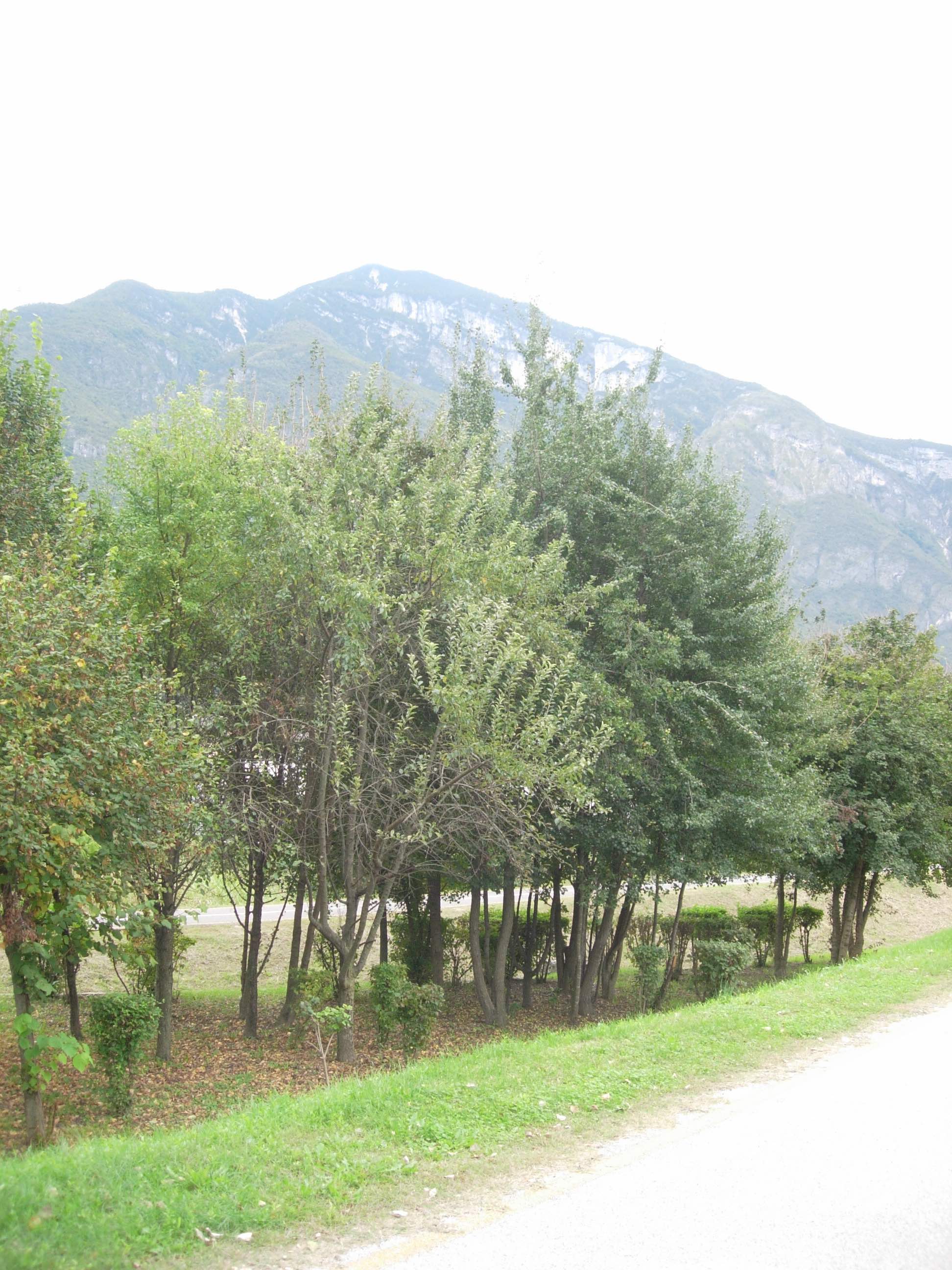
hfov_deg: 37.7
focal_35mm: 38
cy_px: 635
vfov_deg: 49.0
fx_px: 1393
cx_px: 476
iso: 64
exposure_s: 1/102
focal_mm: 7.8
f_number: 2.8
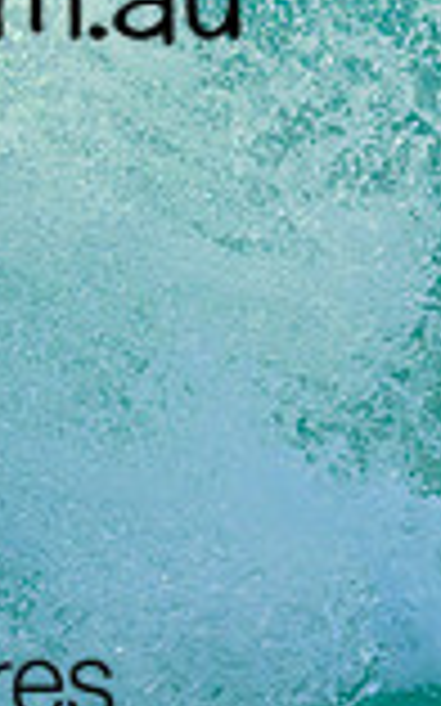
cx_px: 154
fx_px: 78203
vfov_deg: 0.5
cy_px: -143
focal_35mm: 4063
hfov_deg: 0.3
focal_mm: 800
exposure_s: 1/2500
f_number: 6.3
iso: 800
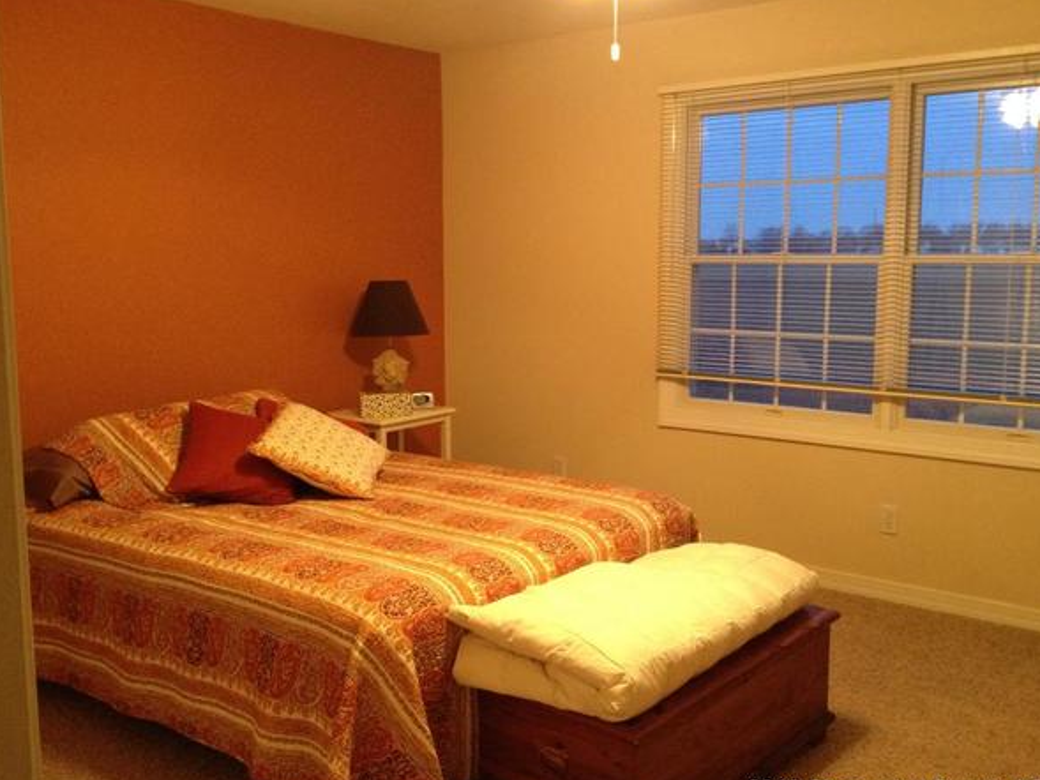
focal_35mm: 38
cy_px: 378
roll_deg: +0.6
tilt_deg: -8.1
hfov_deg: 49.0
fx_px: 1142
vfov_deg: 37.7
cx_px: 498
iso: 320
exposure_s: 1/20
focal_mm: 4.28
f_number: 2.4
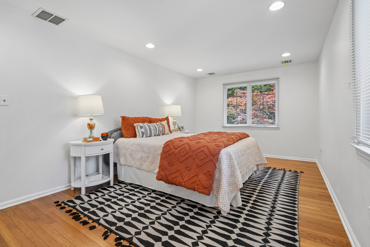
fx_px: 164
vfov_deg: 73.7
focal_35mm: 16
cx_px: 185
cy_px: 124
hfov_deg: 96.7
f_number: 8
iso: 400
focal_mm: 16
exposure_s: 1/13
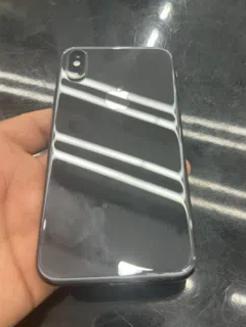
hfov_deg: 46.5
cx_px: 149
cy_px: 186
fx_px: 284
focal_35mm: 30
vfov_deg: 59.7
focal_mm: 6.86
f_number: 1.78
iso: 50
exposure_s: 1/102
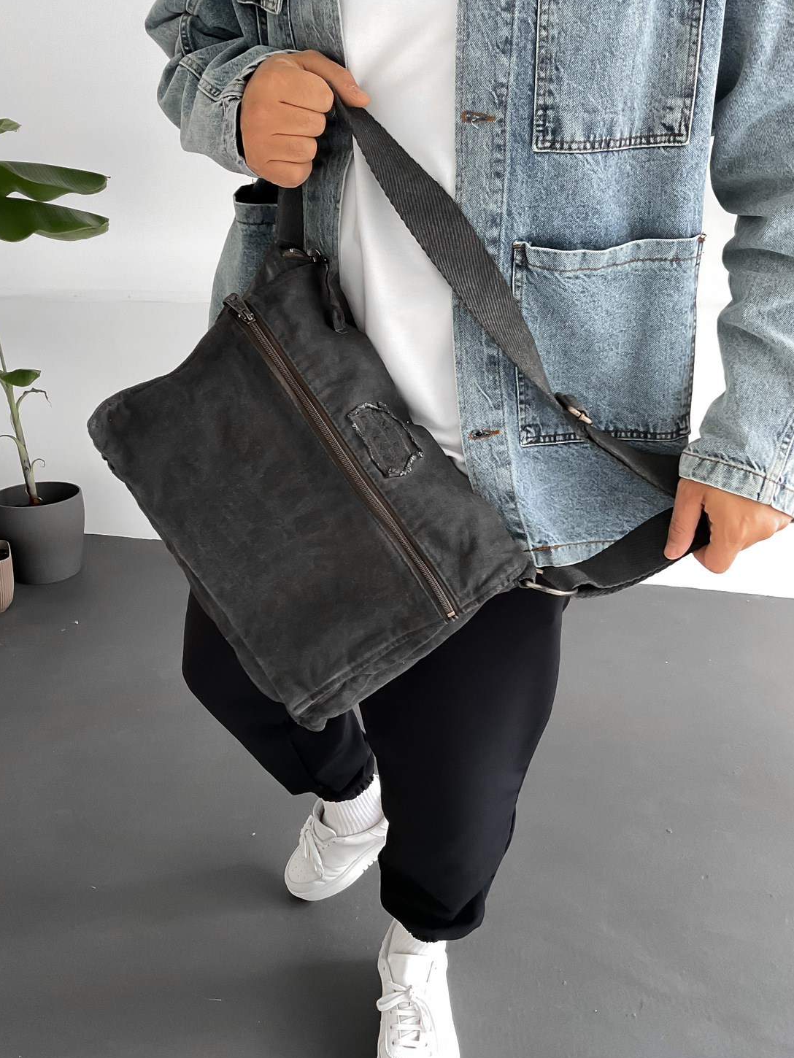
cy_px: 519
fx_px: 978
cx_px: 385
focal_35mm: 32
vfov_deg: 56.8
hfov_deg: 44.2
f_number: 1.8
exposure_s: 1/60
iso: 125
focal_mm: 3
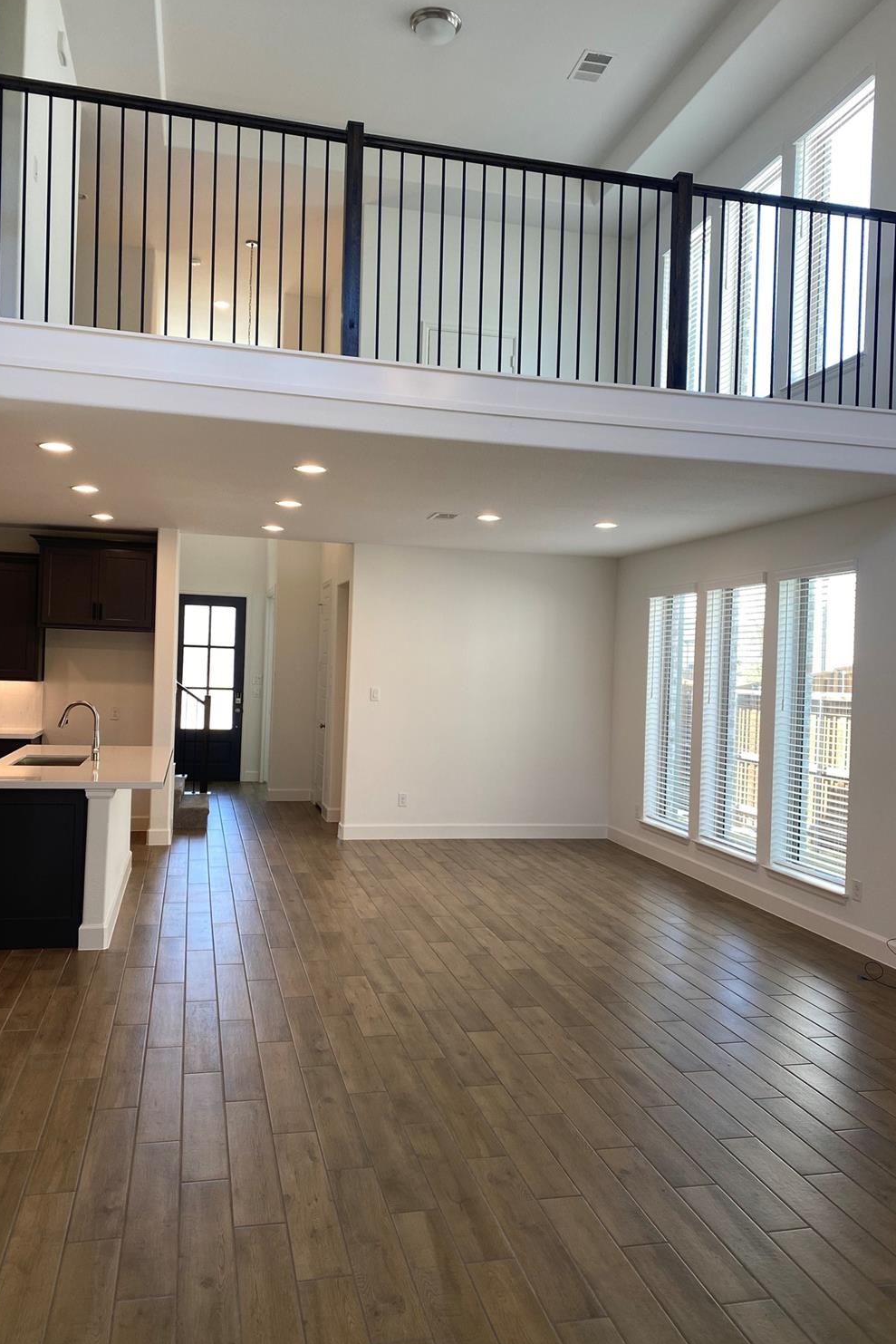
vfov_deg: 65.5
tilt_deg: -1.5
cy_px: 685
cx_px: 468
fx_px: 1045
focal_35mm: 28
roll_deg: -2.3
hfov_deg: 46.4
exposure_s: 1/120
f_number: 1.8
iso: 40
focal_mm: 4.25
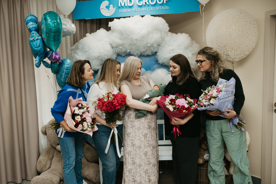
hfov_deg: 50.5
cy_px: 108
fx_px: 291
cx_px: 114
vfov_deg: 35.0
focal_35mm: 38
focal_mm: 32
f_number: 4
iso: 200
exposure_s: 1/160
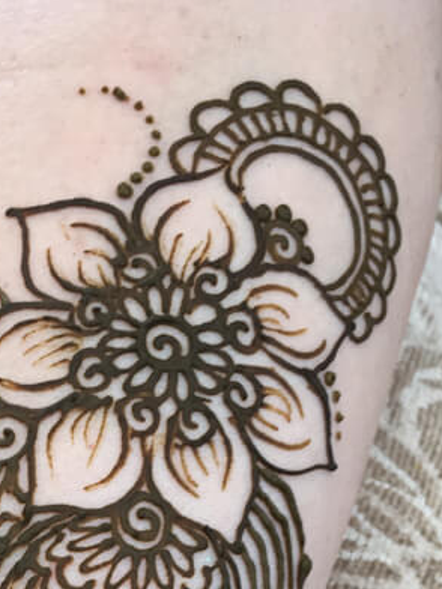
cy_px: 754
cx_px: 14
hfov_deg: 18.2
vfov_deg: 22.3
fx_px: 1345
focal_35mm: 79
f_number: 2.2
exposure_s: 1/120
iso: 32
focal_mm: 4.15
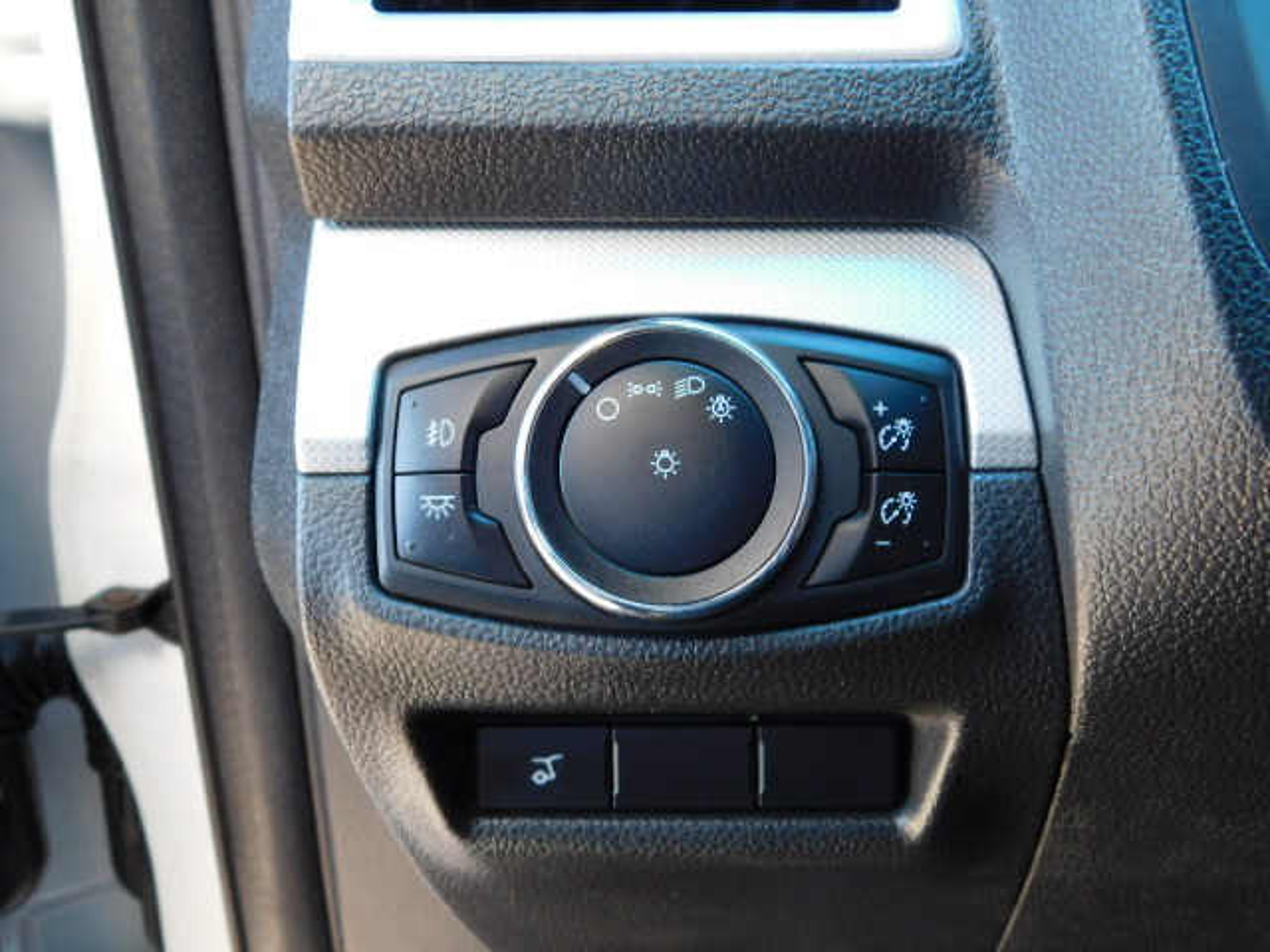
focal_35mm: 36
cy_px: 476
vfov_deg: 39.7
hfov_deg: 51.4
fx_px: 1321
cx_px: 635
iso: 220
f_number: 3.5
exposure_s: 1/30
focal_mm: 6.3
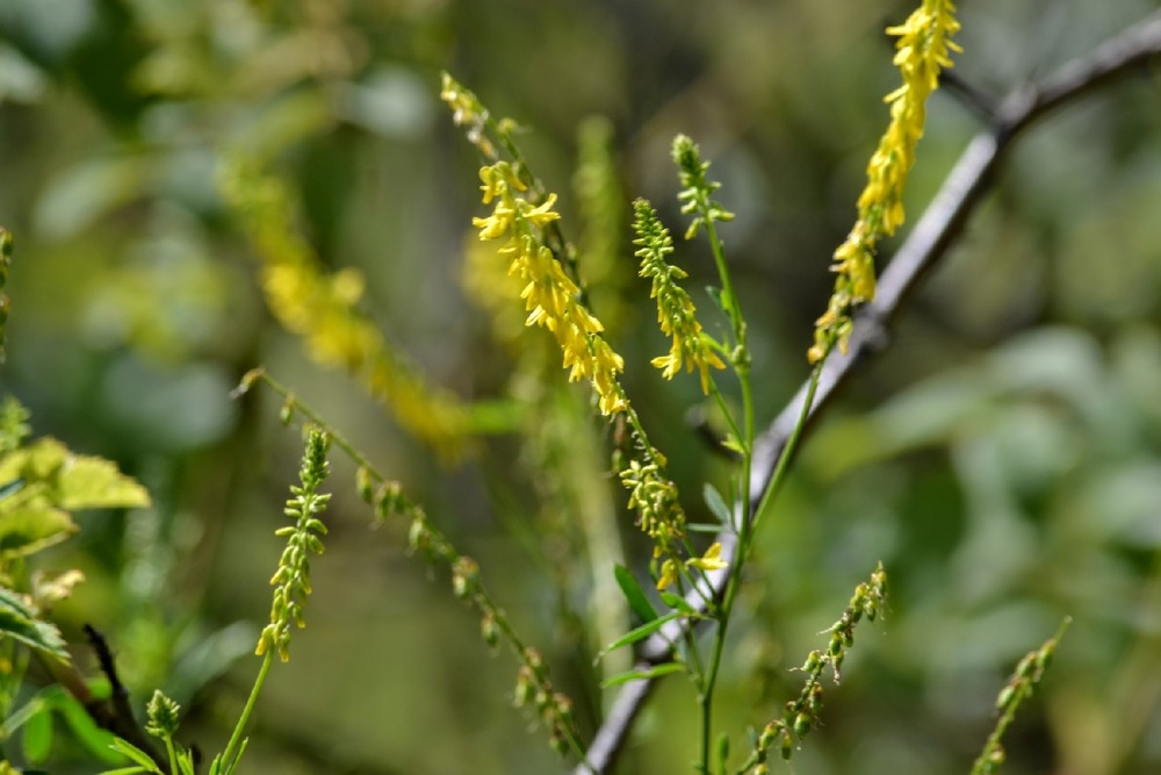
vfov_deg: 3.1
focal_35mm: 450
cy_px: 388
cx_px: 580
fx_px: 14514
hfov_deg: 4.6
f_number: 8
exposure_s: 1/125
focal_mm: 300
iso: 100
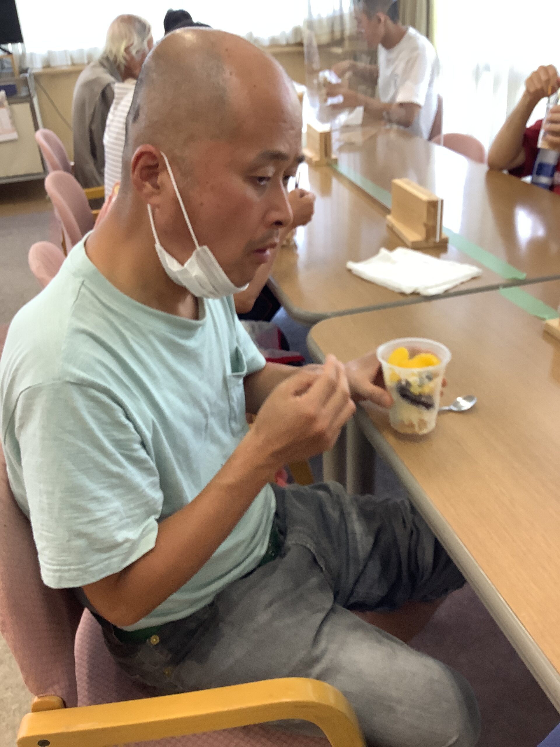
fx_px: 669
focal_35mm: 31
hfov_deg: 45.4
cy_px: 374
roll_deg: +2.3
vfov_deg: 58.4
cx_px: 280
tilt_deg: -30.2
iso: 100
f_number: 2.4
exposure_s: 1/60
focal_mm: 3.3
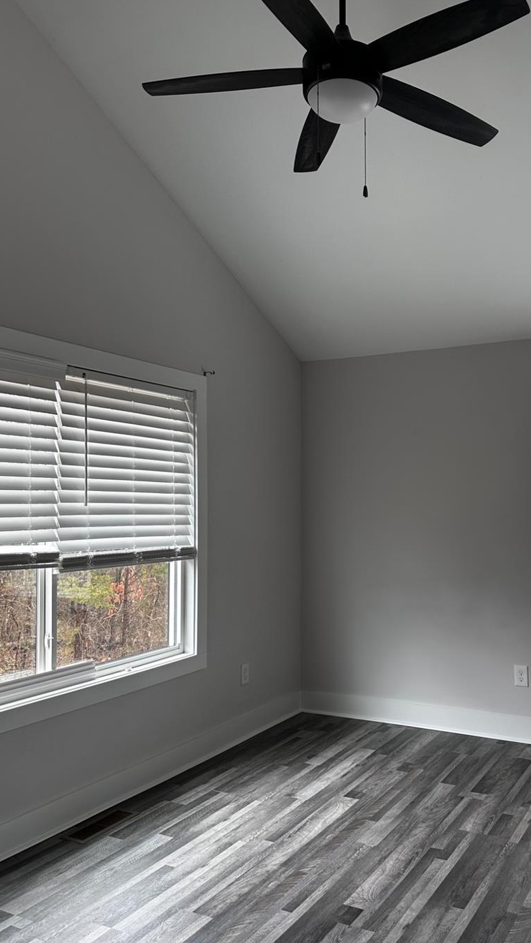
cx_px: 374
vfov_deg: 66.0
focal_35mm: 29
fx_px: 726
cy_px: 483
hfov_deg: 39.5
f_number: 1.78
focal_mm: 6.86
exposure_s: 1/121
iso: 80
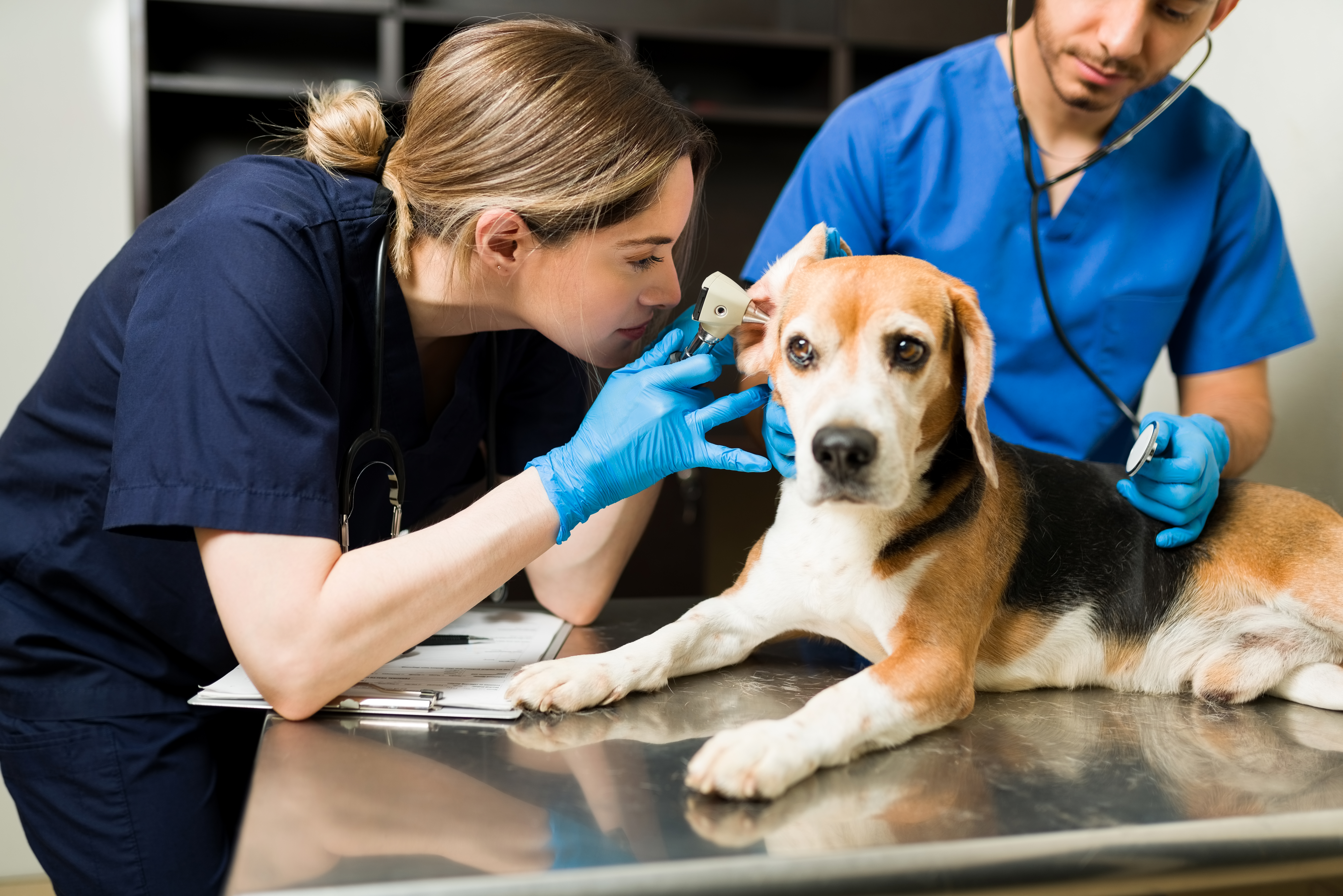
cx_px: 672
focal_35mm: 35
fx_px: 1306
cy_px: 448
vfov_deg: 37.9
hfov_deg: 54.4
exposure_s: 1/250
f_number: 1.8
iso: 100
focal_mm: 35
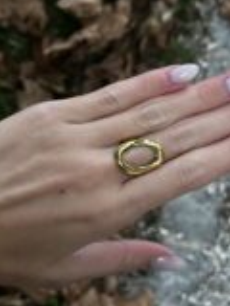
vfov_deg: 29.7
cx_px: -54
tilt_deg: -79.5
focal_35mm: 65
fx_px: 576
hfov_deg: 20.9
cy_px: 184
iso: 64
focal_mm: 5.1
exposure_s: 1/121
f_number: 1.6
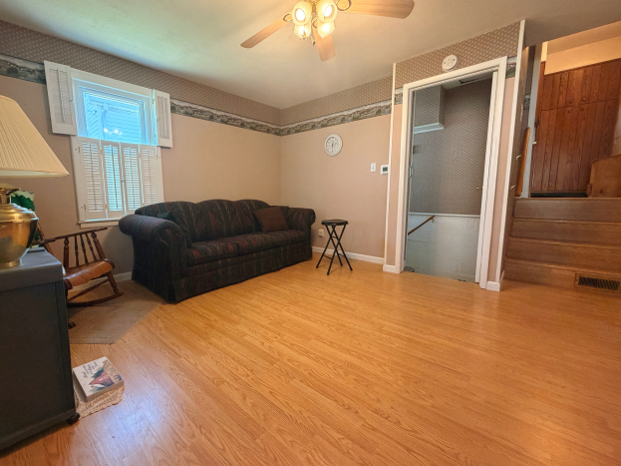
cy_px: 230
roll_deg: +0.8
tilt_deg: -8.4
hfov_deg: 98.0
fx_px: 269
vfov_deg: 81.7
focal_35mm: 15
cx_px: 290
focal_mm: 2.22
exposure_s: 1/60
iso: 250
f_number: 2.2
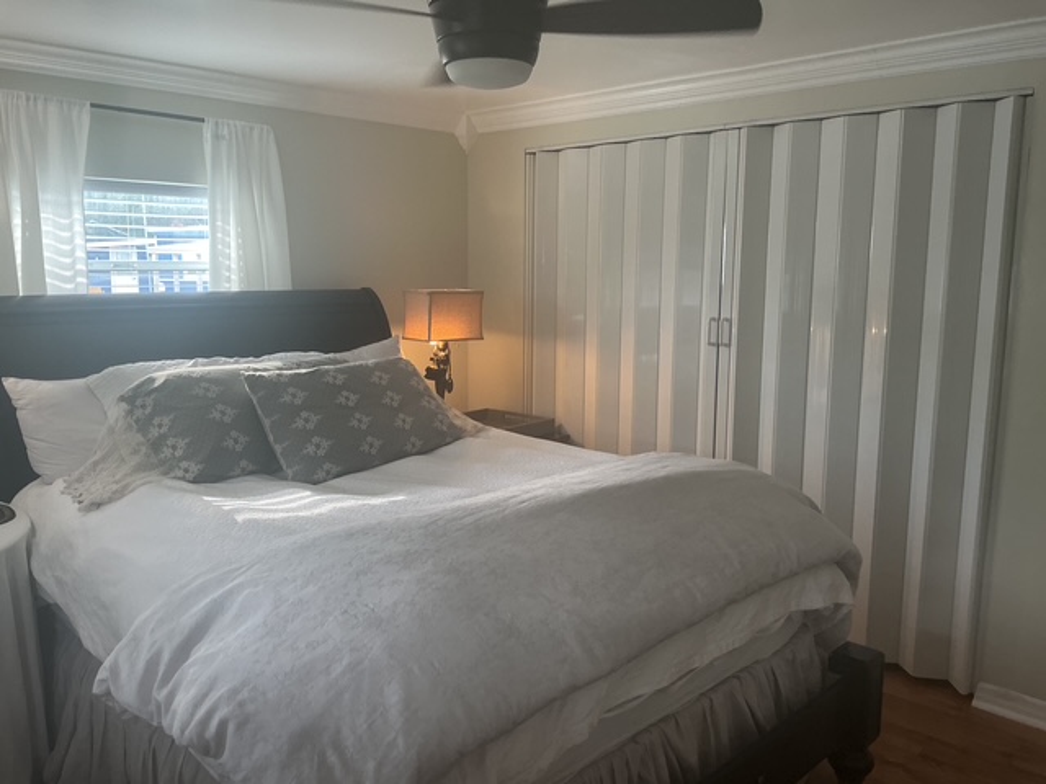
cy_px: 392
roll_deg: +0.0
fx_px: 876
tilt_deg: -8.2
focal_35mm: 29
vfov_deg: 48.2
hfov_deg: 61.7
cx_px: 523
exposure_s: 1/50
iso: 40
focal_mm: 3
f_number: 1.8
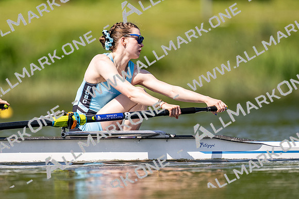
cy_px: 100
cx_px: 150
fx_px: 7470
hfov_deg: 2.3
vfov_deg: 1.5
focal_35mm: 900
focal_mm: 600
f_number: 4
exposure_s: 1/2500
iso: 220
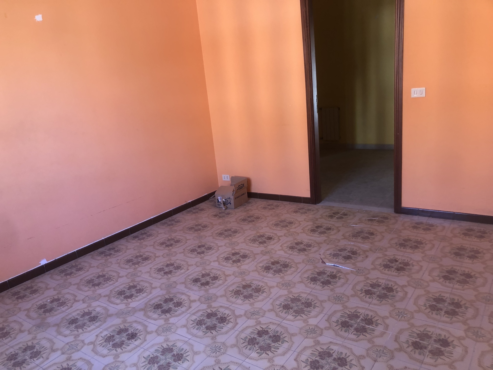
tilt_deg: -15.3
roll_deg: +6.2
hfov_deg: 63.4
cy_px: 185
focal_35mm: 28
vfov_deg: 49.7
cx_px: 246
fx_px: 399
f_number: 1.8
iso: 40
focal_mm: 3.99
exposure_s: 1/17
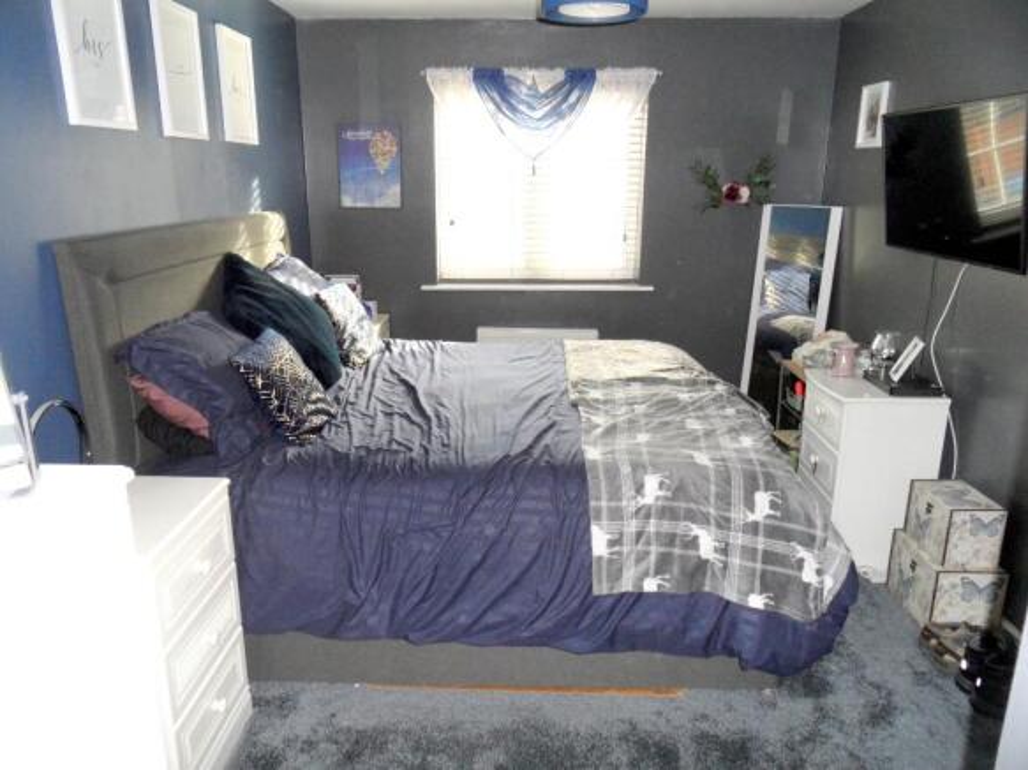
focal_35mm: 24
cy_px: 385
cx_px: 514
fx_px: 713
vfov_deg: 56.8
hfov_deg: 71.6
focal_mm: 3.9
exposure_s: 1/30
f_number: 3.2
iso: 240
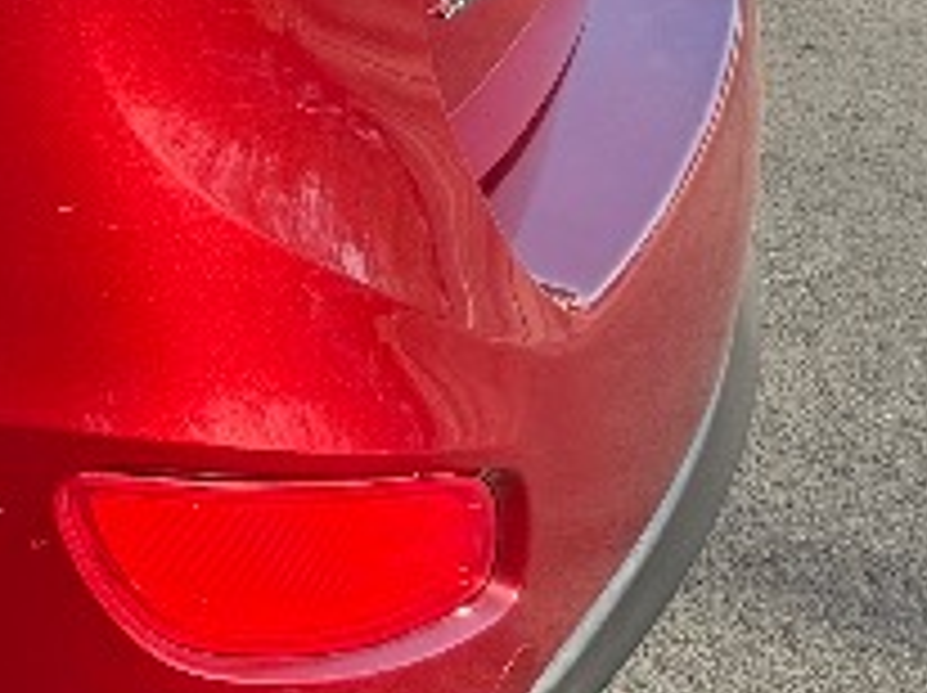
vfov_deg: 8.5
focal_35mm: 168
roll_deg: +0.5
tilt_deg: -11.5
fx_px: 4494
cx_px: -2241
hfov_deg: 8.7
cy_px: -472
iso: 100
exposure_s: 1/772
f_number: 1.78
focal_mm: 6.76
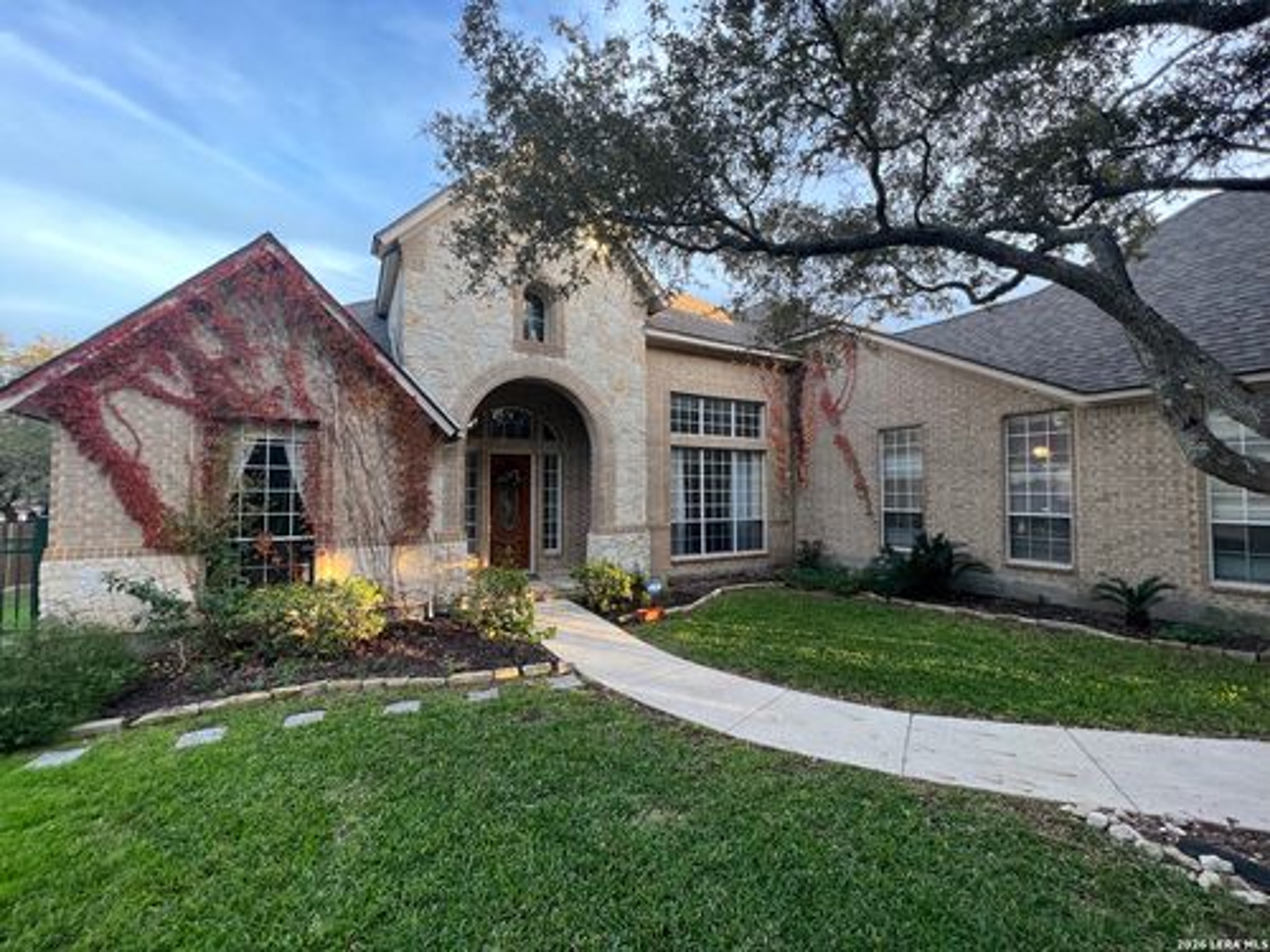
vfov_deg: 89.9
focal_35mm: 13
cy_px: 476
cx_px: 635
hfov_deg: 106.2
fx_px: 477
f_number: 1.8
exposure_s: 1/99
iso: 64
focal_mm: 1.57
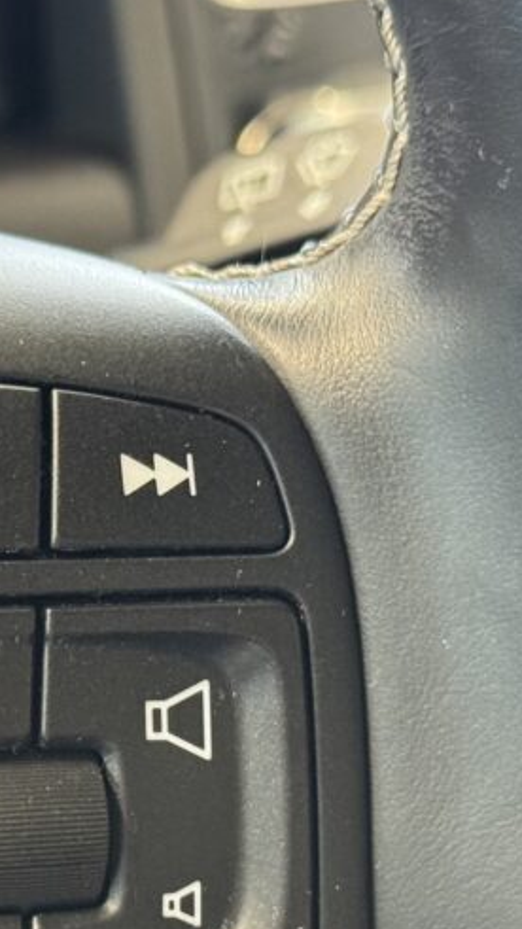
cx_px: 15
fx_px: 2684
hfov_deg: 11.0
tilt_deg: -34.1
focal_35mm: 109
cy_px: 710
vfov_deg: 19.5
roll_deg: +3.0
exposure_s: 1/33
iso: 400
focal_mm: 6.76
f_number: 1.78
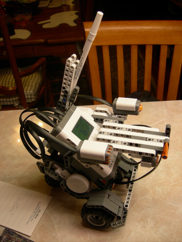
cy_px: 121
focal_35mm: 36
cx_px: 91
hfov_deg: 39.7
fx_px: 252
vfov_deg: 51.4
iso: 64
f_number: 2.7
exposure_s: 1/26.7
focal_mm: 7.5
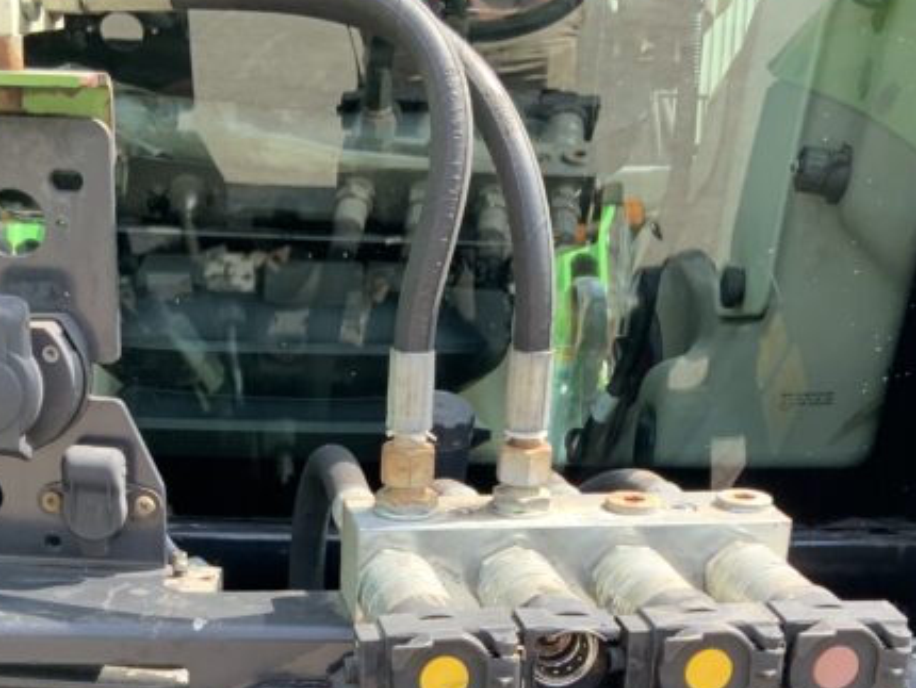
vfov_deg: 20.4
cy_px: 752
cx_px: 411
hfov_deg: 28.1
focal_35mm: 69
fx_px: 1827
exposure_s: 1/138
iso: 16
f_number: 1.8
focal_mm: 3
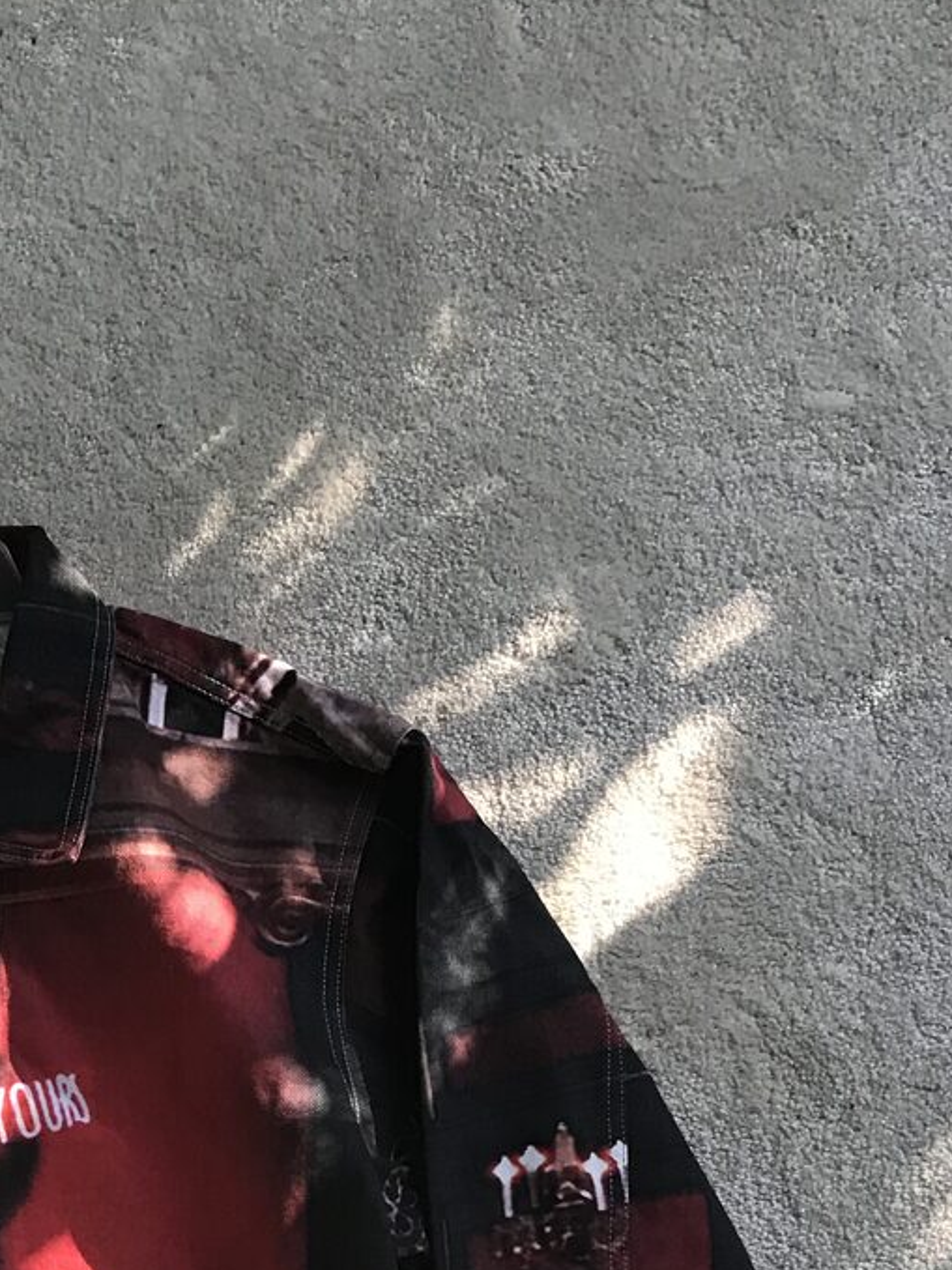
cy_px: 1264
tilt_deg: -82.4
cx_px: -49
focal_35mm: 66
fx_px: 2421
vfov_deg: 27.7
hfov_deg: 21.3
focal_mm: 3.99
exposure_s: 1/30
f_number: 1.8
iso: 25
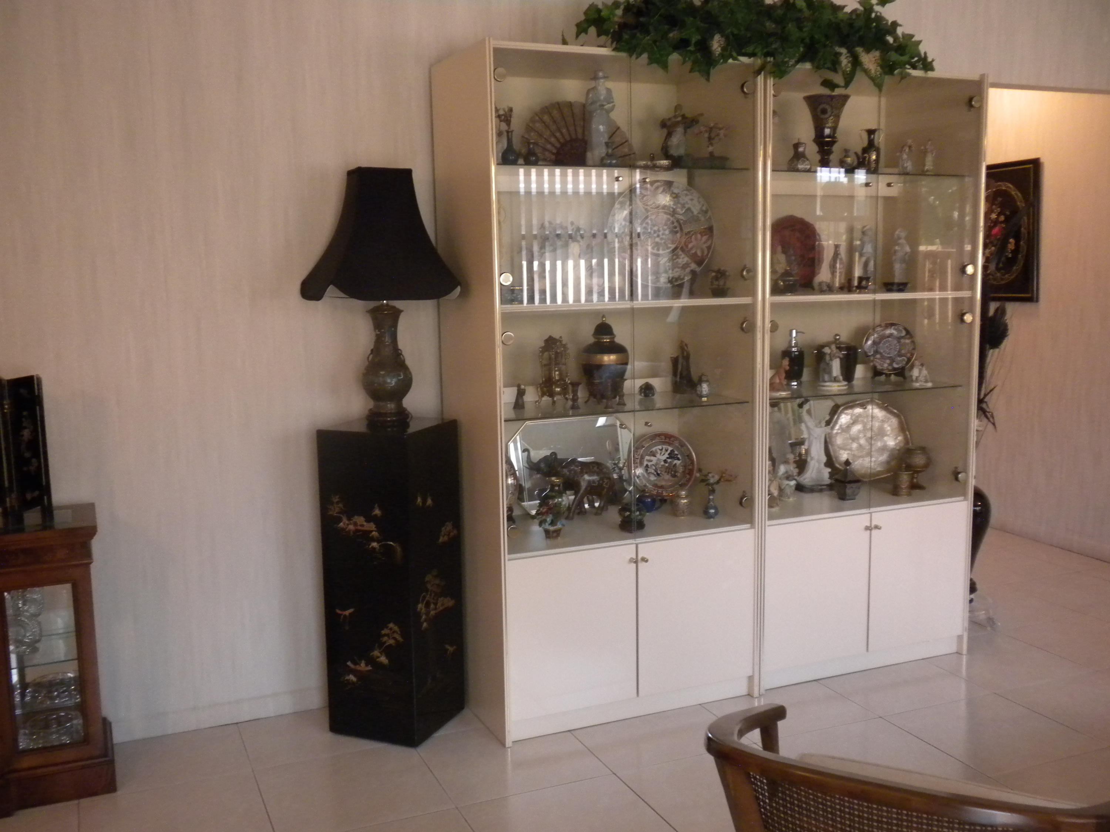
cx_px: 555
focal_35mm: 37
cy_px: 416
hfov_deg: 50.1
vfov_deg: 38.7
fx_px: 1186
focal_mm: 6.6
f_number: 3.5
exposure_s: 1/39.4
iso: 400
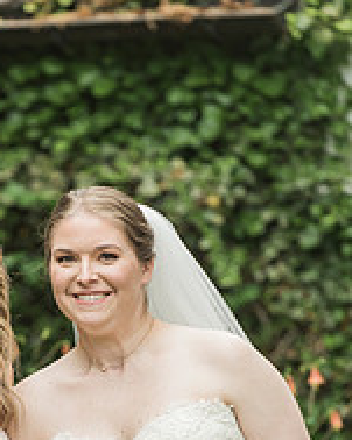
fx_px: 5839
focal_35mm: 448
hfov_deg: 3.5
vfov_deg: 4.3
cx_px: 35
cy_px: 370
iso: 500
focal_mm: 200
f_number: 4
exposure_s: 1/400
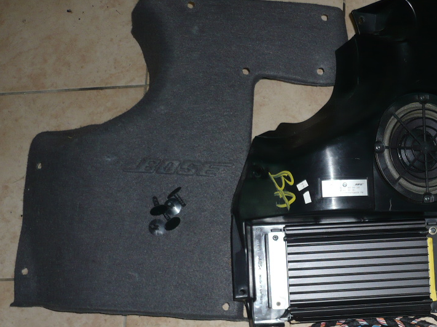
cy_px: 267
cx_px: 382
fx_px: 795
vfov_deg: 22.9
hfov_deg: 29.6
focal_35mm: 63
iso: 100
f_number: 2.8
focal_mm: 5.8
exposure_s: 1/30
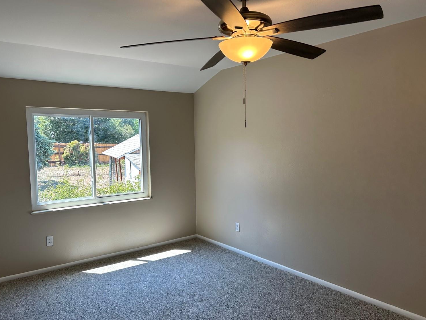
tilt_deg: -5.0
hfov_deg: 63.4
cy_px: 170
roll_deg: +0.8
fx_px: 345
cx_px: 208
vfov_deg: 49.7
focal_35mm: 28
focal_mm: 5.7
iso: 40
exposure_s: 1/215
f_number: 1.5
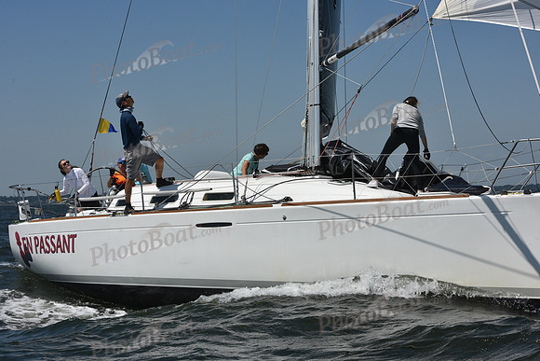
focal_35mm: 70
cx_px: 270
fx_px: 1050
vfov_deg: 19.5
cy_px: 180
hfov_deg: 28.8
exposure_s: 1/1250
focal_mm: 70
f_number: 11
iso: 250
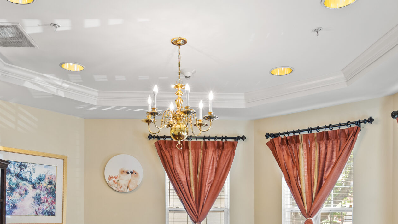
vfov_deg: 33.1
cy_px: 196
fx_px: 359
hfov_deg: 58.0
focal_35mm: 34
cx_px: 185
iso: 250
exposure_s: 1
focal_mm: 16
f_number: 7.1
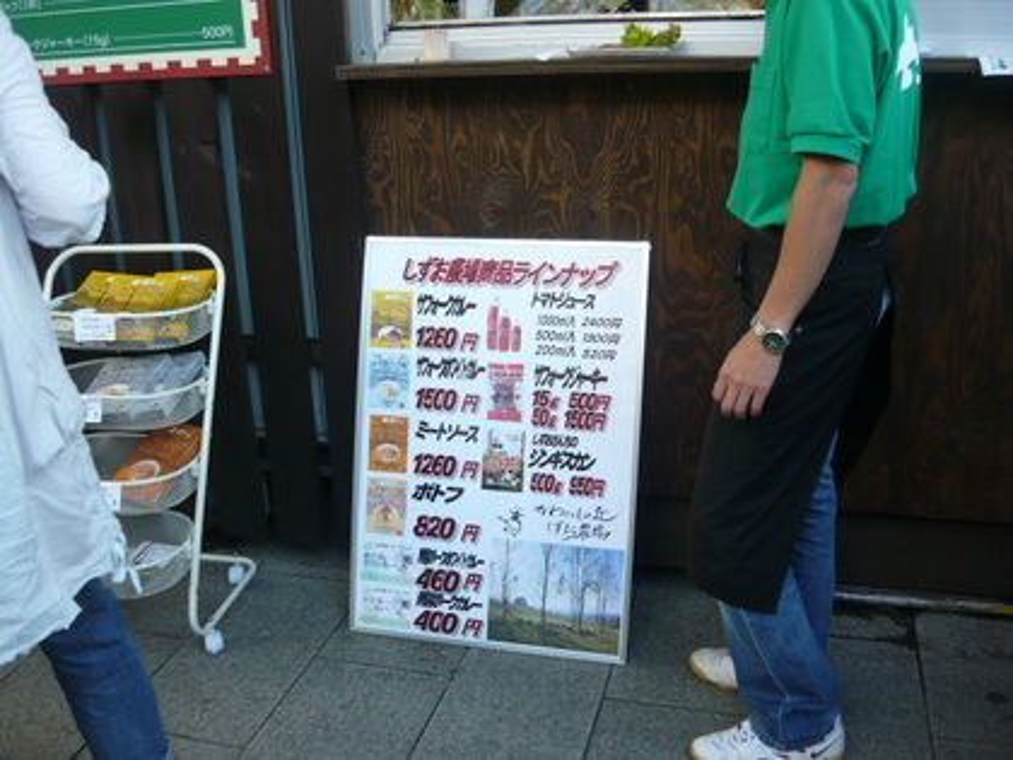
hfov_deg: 55.4
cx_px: 506
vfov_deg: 42.9
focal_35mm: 33
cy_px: 380
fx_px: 966
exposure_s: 1/60
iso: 100
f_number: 2.8
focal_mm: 5.5
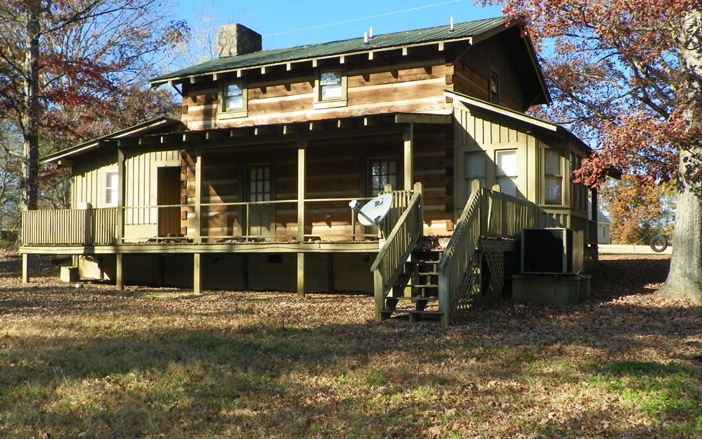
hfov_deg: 49.3
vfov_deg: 32.0
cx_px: 354
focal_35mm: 40
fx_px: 765
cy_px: 245
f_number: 4
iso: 64
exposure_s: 1/320
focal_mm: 6.6
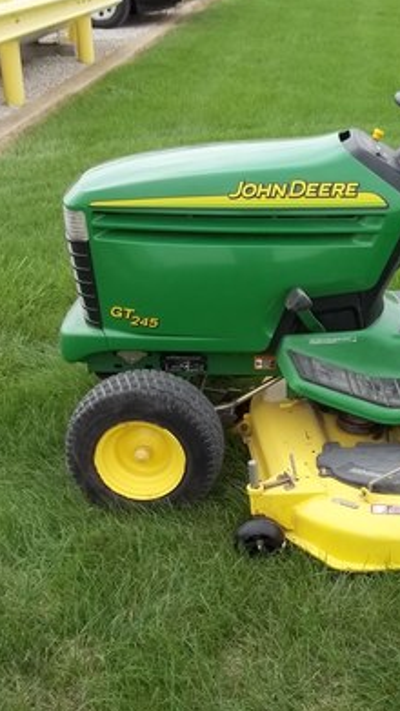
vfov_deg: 41.3
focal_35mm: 50
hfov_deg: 23.0
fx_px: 943
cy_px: 349
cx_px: 396
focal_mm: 5.9
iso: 64
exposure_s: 1/320
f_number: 3.3
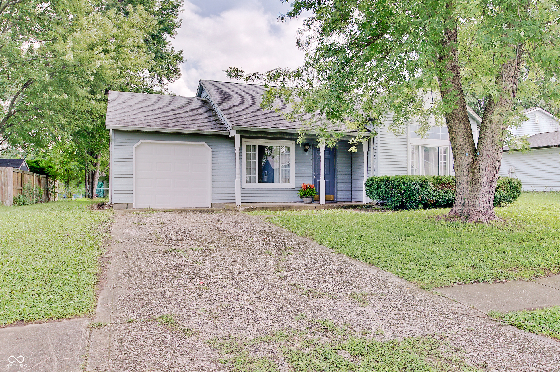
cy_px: 186
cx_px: 280
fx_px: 420
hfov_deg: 67.4
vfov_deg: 47.9
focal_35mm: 27
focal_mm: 18
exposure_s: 1/100
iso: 100
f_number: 9
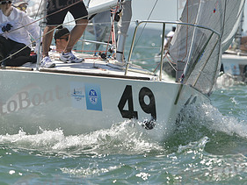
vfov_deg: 2.8
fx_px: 3826
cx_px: 132
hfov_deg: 3.7
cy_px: 44
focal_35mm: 536
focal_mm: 270
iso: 200
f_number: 6.3
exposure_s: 1/1250
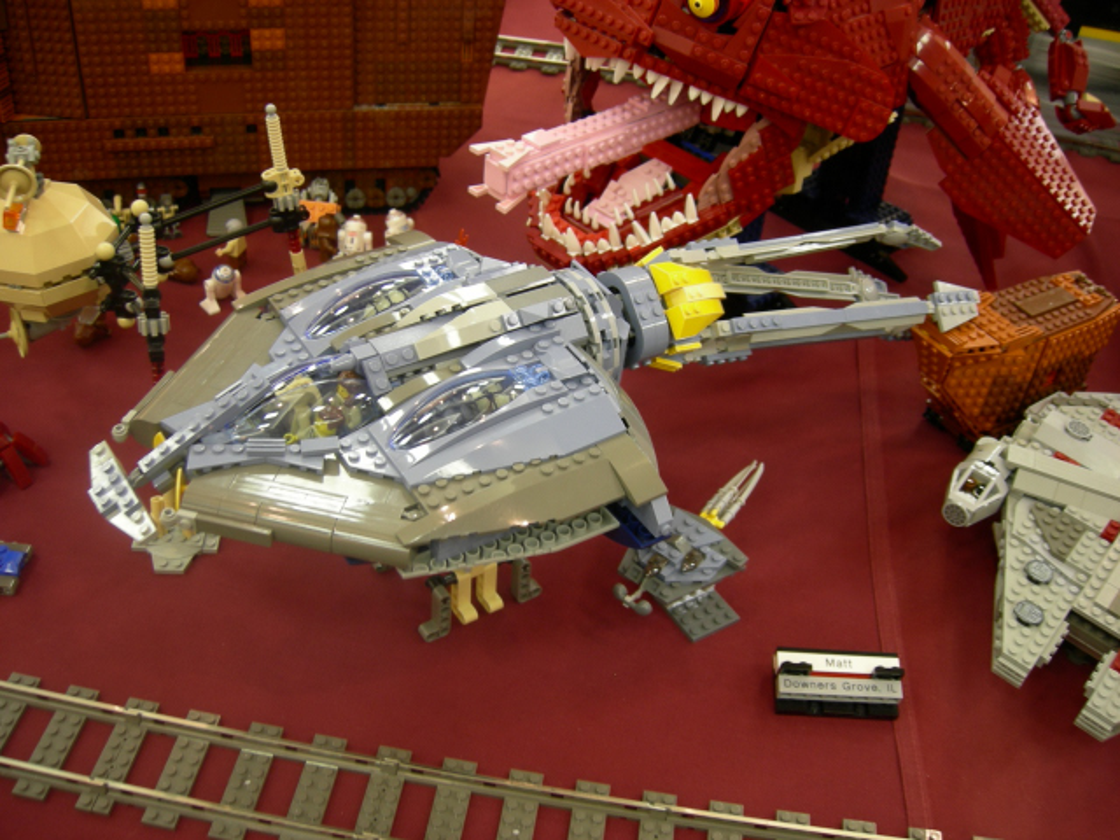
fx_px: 1165
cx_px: 560
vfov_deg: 39.7
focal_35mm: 36
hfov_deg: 51.4
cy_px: 420
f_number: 2.7
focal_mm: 7.5
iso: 64
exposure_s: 1/4.1
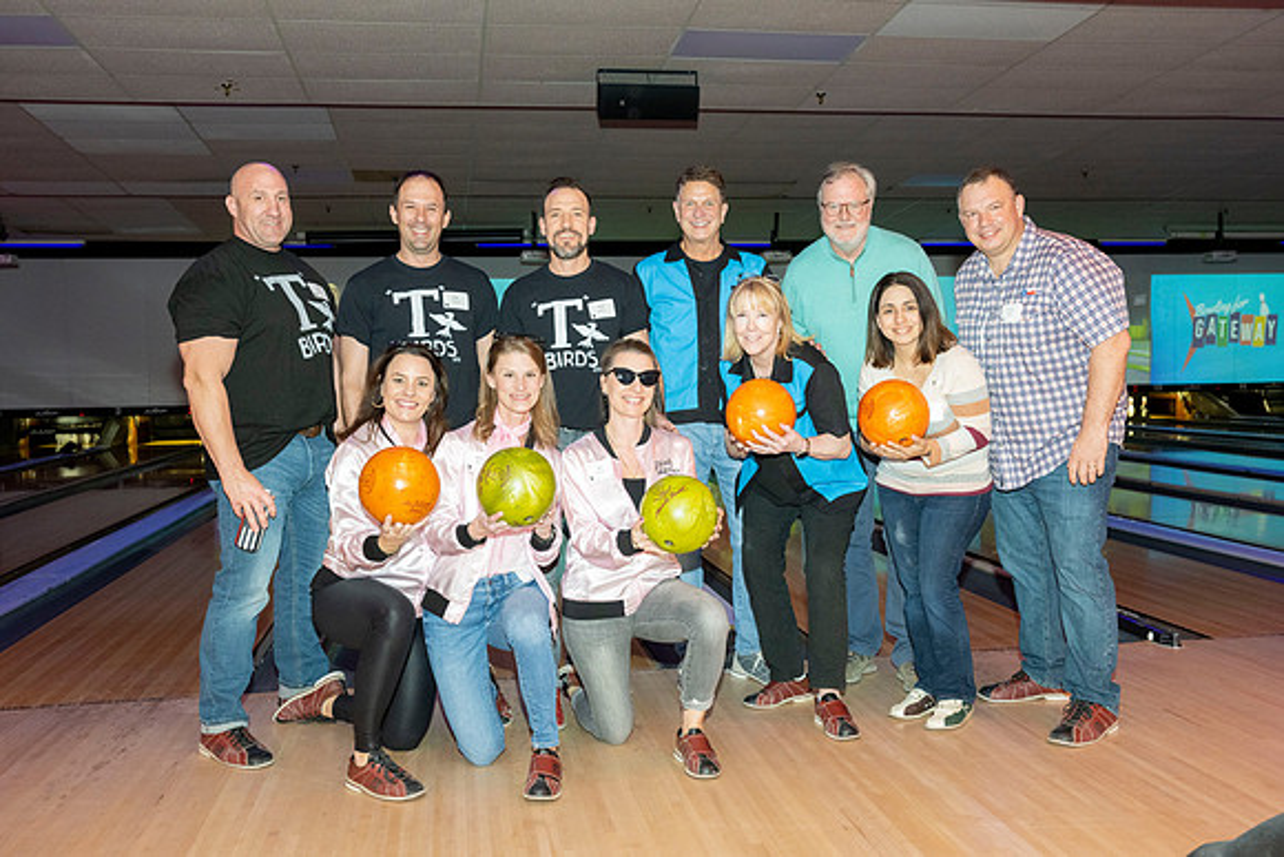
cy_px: 428
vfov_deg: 38.9
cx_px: 642
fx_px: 1211
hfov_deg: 55.8
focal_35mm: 34
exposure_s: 1/60
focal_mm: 33.5
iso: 1600
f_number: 5.6
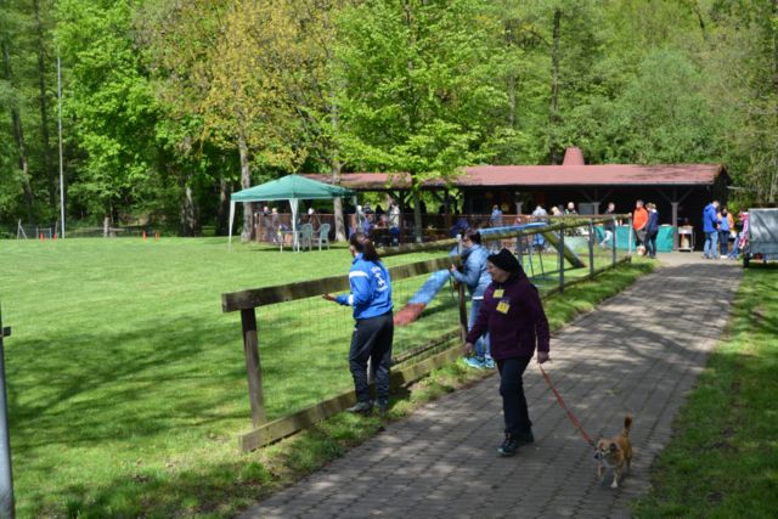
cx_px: 389
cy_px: 260
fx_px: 908
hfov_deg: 46.4
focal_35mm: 42
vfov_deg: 31.9
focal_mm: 28
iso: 100
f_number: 7.1
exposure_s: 1/200
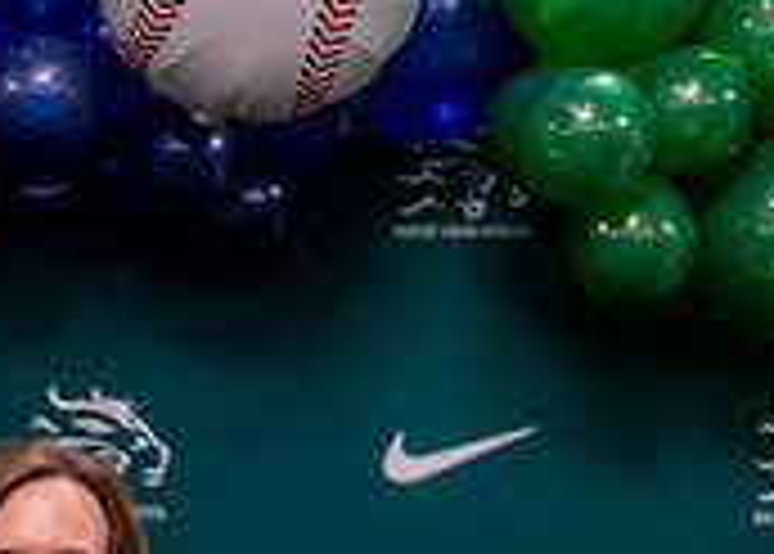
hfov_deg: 10.8
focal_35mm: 182
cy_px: 890
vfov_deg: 7.7
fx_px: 4002
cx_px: -237
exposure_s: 1/320
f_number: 1.2
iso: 800
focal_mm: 50
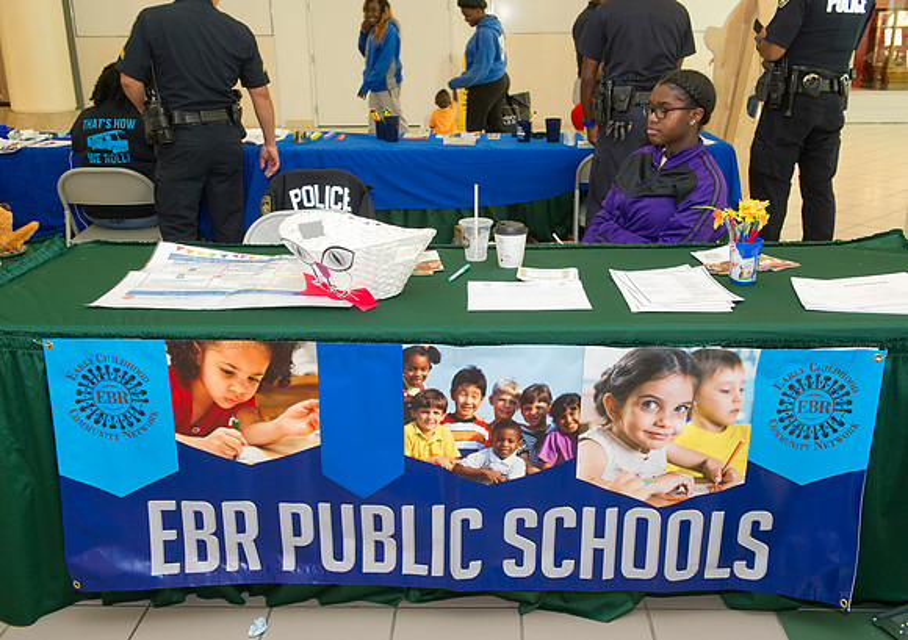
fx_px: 886
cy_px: 322
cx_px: 466
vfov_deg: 39.7
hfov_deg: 54.2
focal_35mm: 35
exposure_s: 1/60
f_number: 5.6
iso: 1250
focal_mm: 32
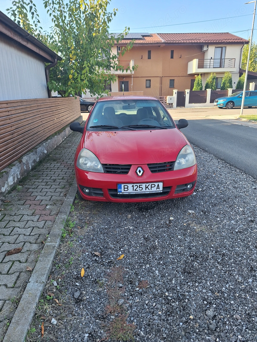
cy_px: 171
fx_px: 228
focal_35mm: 23
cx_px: 128
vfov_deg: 73.9
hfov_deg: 58.9
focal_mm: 5.54
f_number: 1.8
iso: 40
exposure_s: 1/435
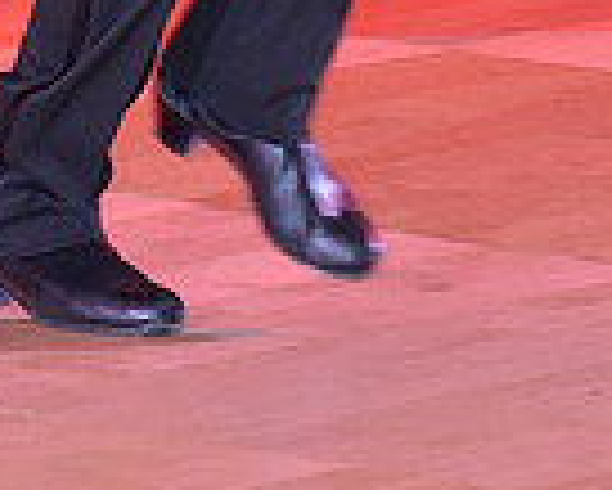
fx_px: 11981
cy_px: -589
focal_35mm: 661
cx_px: 191
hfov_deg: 2.9
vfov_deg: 2.3
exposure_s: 1/250
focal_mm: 165
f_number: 5.6
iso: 1600
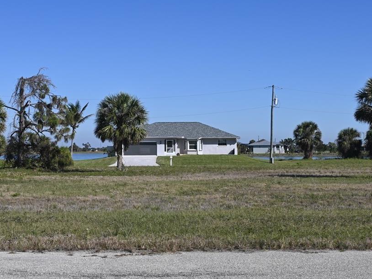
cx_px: 154
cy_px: 86
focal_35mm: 68
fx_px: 731
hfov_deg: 28.5
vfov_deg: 21.5
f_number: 8
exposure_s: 1/500
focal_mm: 24
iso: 100
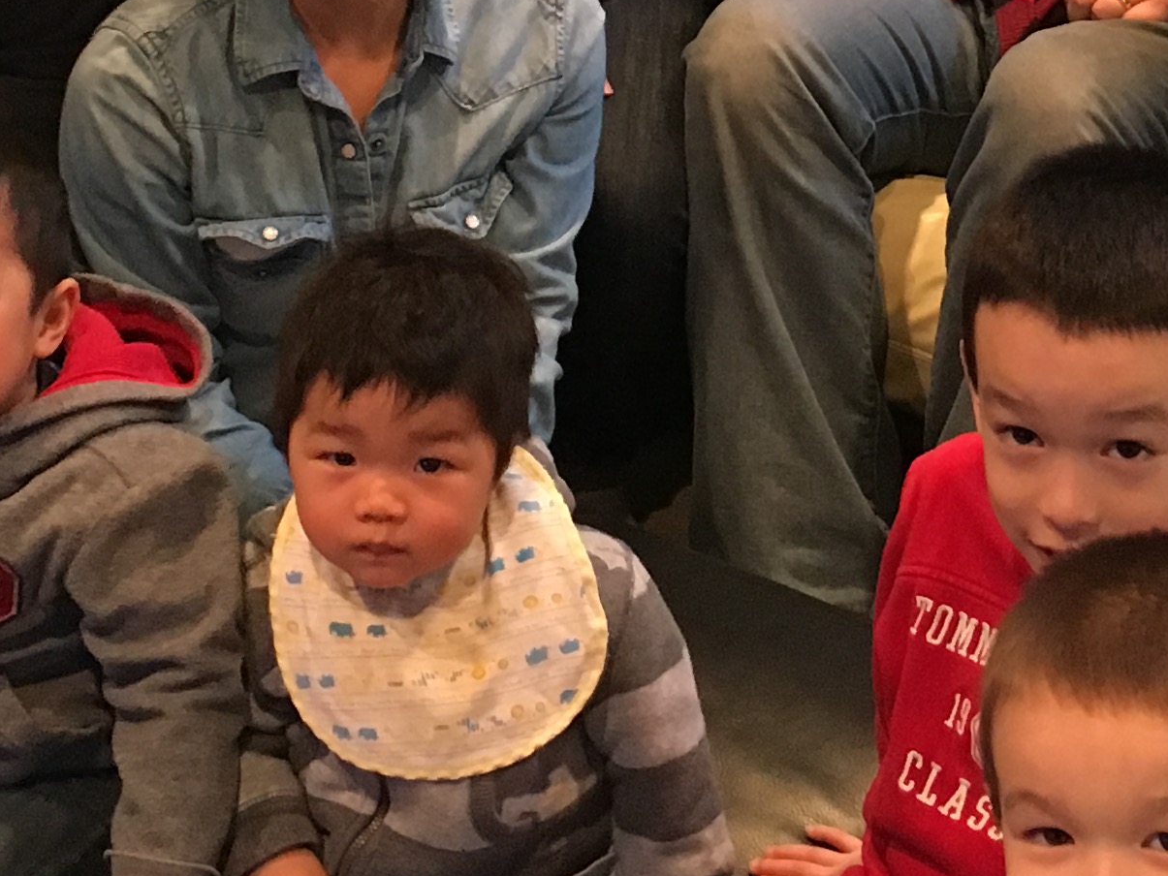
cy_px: -338
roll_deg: +0.9
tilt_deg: -17.1
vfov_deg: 14.5
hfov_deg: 20.1
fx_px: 3273
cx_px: 837
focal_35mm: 97
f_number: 2.2
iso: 200
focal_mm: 4.15
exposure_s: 1/20
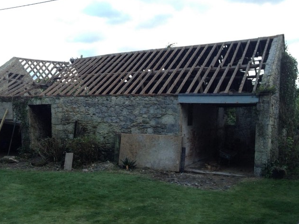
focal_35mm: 39
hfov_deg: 47.8
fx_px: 337
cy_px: 116
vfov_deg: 36.8
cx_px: 139
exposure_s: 1/120
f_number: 2.4
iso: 80
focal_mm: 4.28
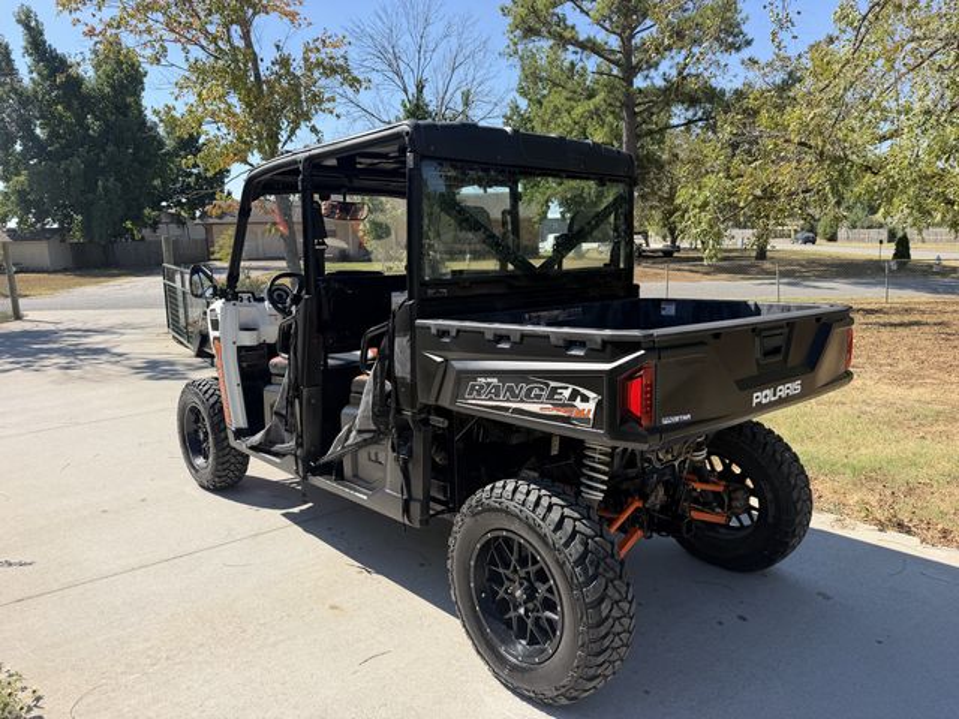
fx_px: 665
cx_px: 480
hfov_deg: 71.6
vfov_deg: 56.8
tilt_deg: -9.0
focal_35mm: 24
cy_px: 360
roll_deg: +2.2
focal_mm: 6.76
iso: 80
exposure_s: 1/2611
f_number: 1.78
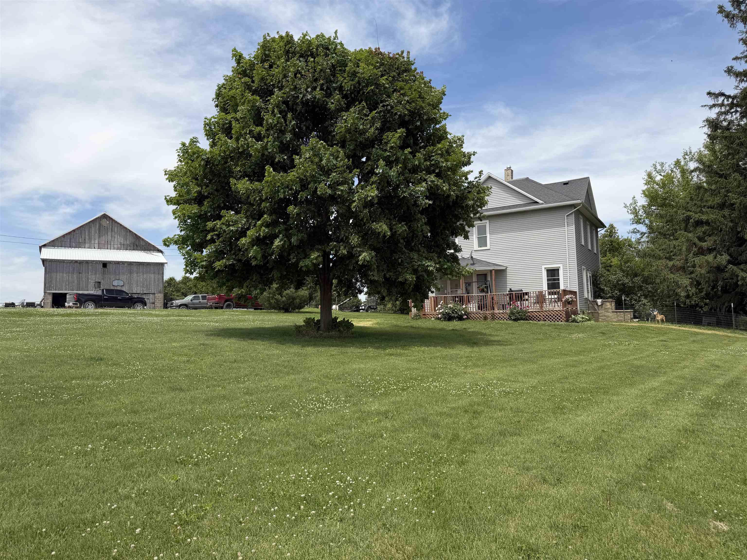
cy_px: 280
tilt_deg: +5.1
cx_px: 374
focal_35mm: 24
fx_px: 518
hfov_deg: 71.6
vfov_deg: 56.8
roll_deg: +1.8
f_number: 1.78
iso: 80
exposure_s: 1/3759
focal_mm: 6.76
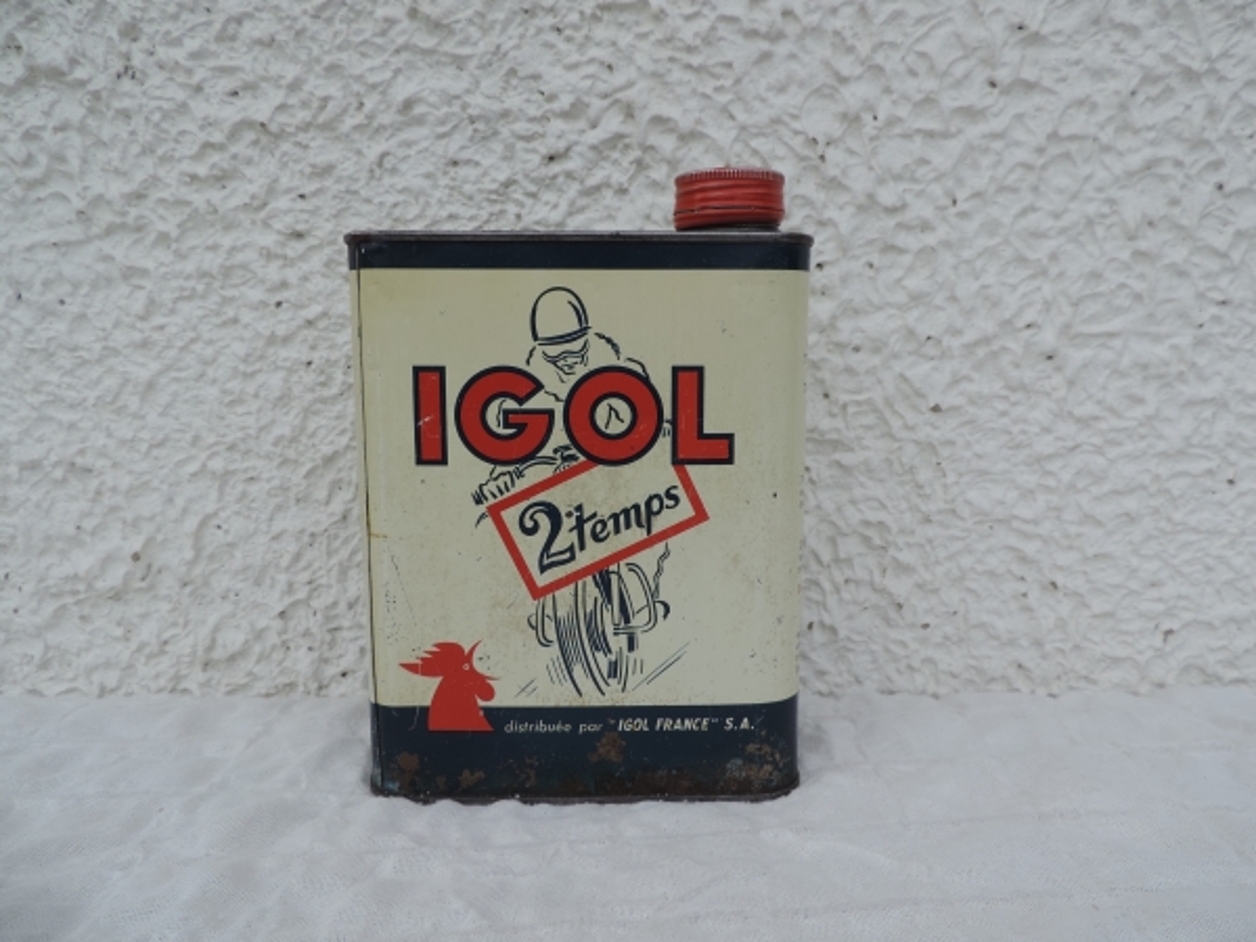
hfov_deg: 71.6
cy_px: 471
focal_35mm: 24
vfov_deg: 56.8
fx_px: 871
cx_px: 628
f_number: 3
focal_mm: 4.3
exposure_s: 1/640
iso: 80
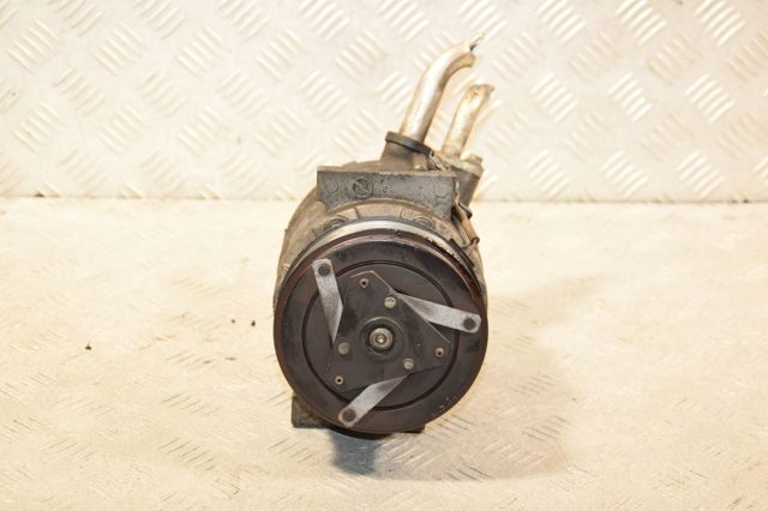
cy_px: 256
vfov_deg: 17.5
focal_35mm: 78
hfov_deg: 26.0
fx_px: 1663
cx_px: 384
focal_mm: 52
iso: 1600
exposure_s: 1/160
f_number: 5.6
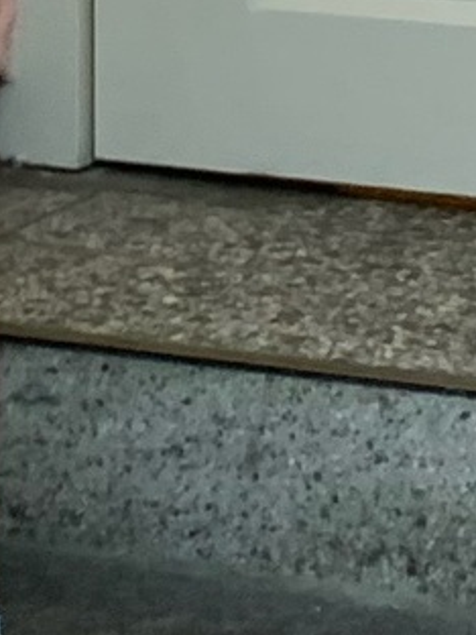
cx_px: -293
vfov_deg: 9.1
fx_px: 3667
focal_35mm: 200
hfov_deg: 7.3
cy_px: -796
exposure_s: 1/60
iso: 200
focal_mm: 4.25
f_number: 1.8
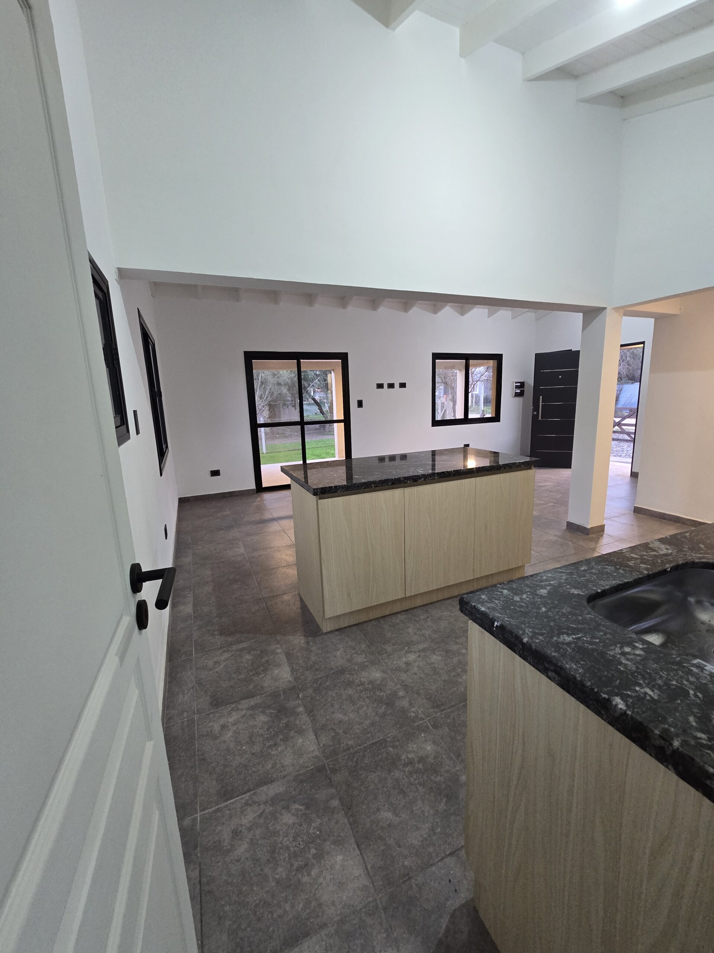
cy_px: 476
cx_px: 357
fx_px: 358
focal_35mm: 13
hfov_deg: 89.9
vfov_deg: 106.2
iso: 400
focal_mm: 2.2
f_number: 2.2
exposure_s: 1/50
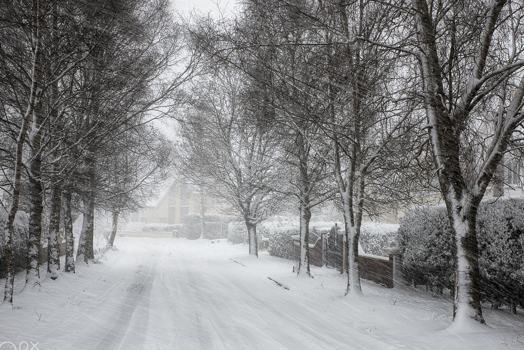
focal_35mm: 60
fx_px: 873
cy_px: 186
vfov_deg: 22.6
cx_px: 265
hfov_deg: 33.4
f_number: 14
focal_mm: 48
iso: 64
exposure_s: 1/50
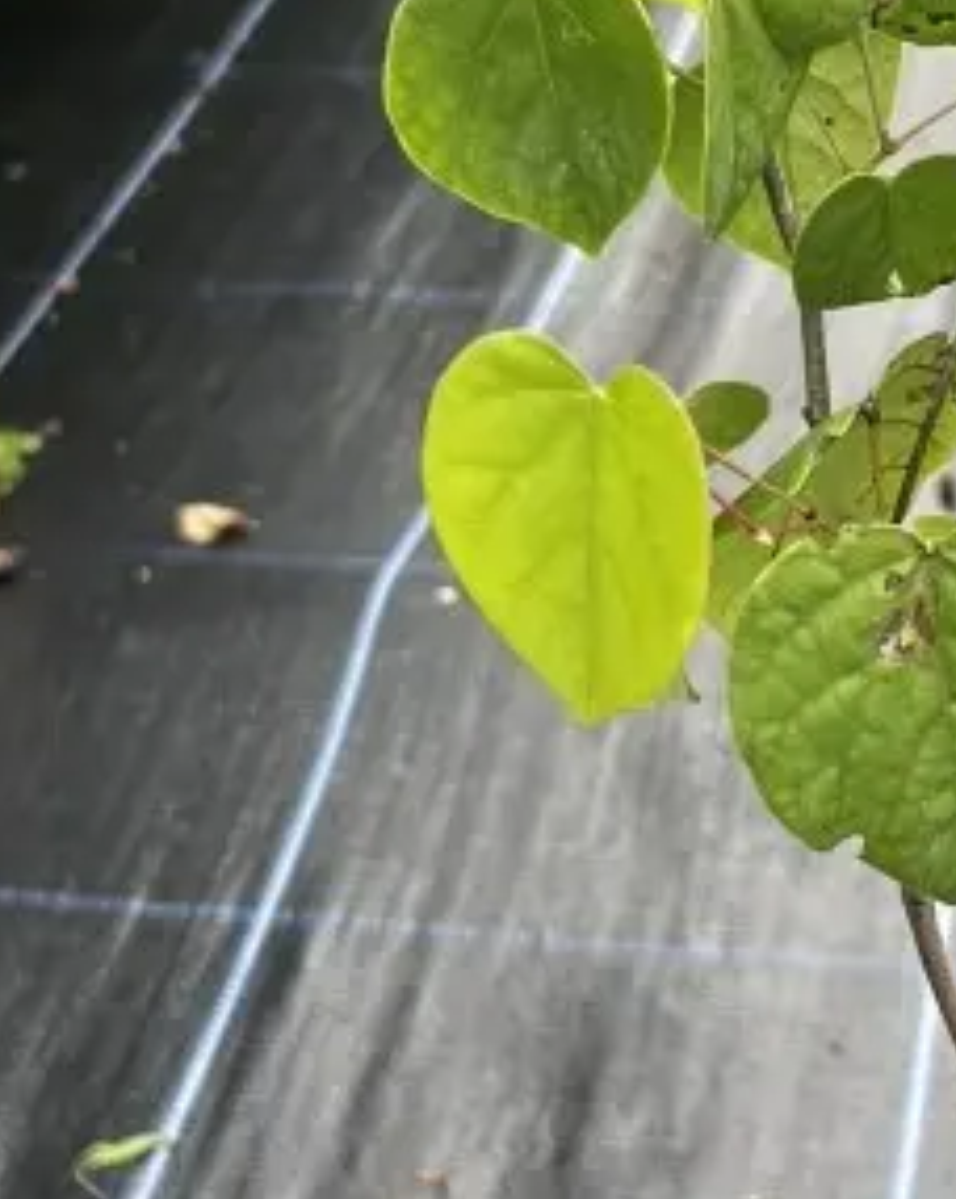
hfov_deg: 15.8
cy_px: 600
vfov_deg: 20.0
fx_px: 3403
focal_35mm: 96
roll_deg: -1.8
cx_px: 906
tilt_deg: -31.8
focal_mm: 5.1
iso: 40
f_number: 1.6
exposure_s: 1/121
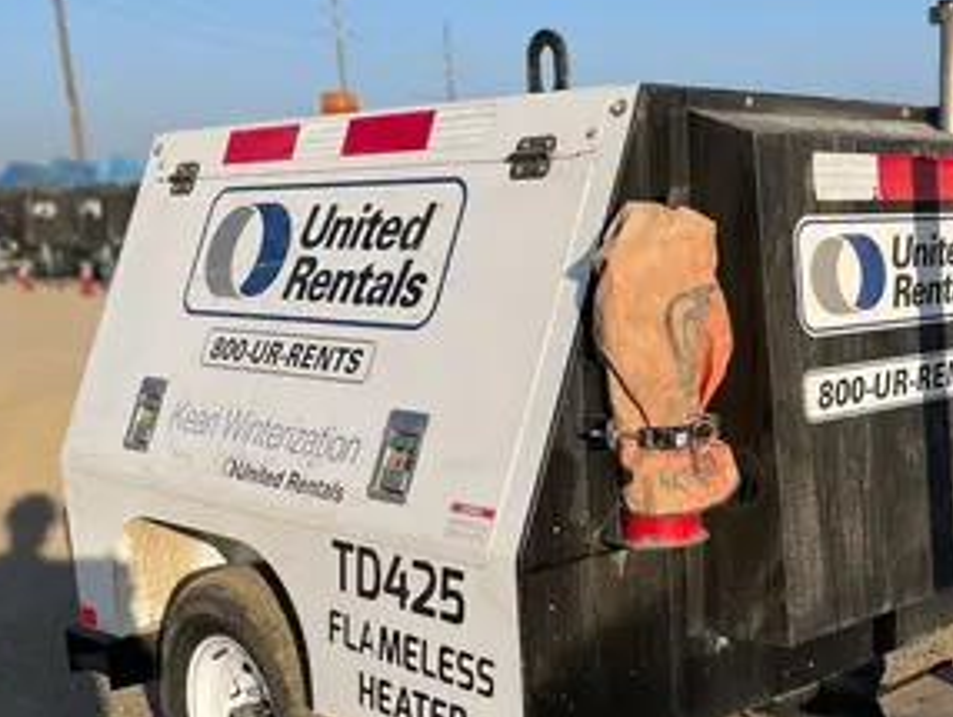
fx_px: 1378
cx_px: 773
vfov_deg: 28.8
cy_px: 529
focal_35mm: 50
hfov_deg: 36.7
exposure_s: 1/5556
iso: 50
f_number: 1.6
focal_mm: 4.2
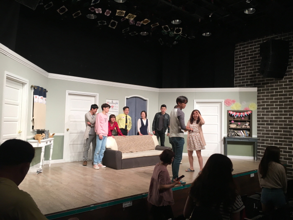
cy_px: 110
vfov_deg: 48.2
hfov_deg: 61.7
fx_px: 245
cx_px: 146
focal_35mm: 29
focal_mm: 4.15
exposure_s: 1/40
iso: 25
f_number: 2.2
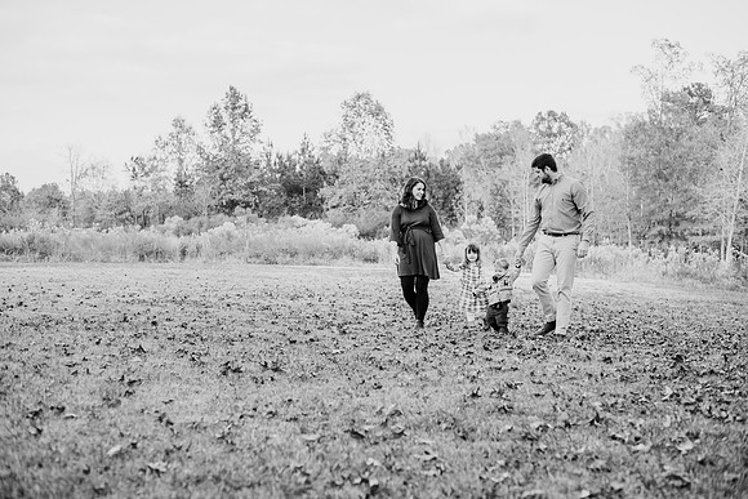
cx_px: 374
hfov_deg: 39.6
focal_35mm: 50
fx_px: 1039
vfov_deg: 27.0
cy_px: 250
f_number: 2.8
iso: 500
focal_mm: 50
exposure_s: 1/1000
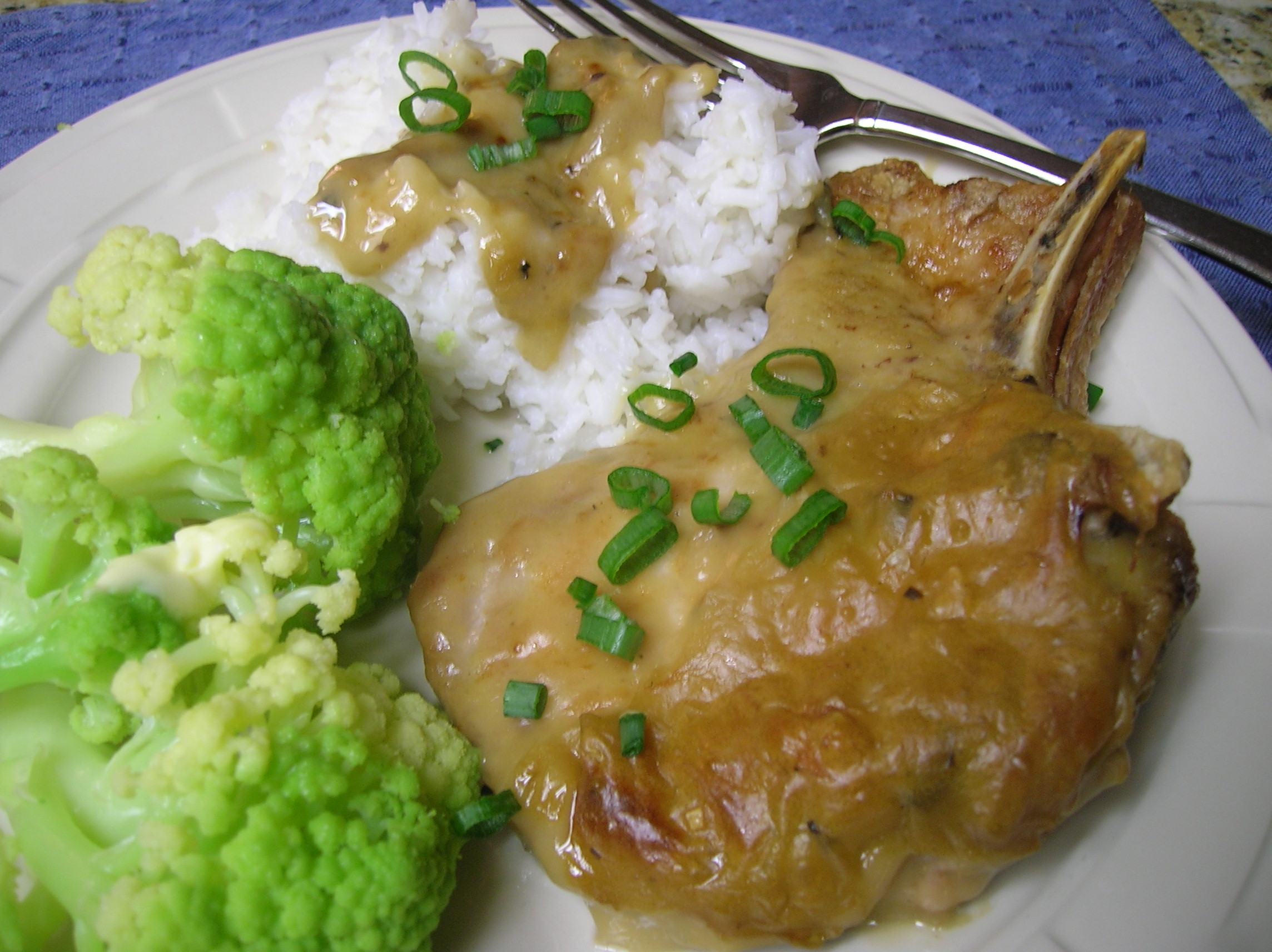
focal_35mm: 34
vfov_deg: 41.7
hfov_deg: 54.0
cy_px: 476
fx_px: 1248
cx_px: 636
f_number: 2.9
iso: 50
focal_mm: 5.7
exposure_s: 1/7.6
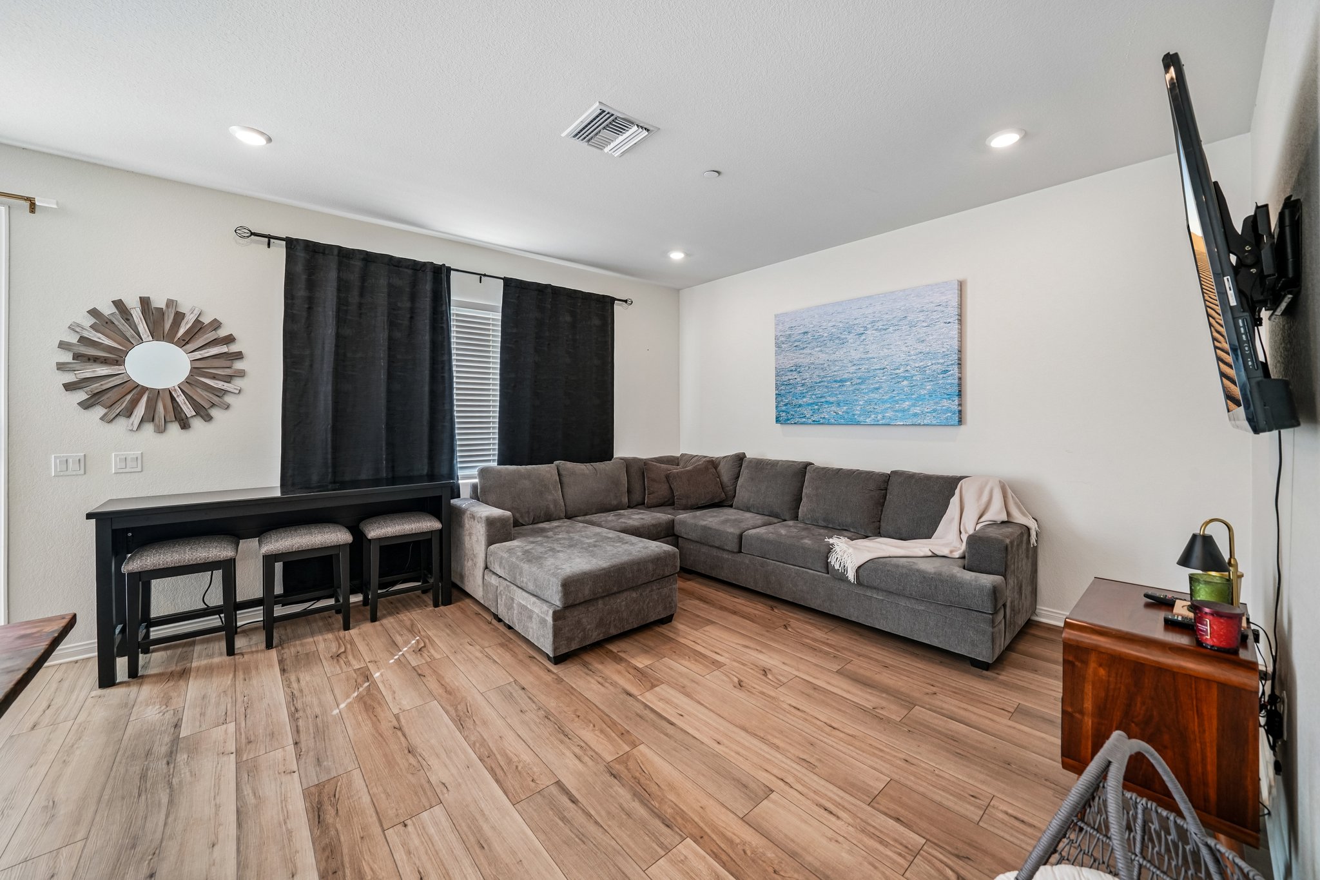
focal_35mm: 13
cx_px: 660
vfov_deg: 85.4
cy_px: 440
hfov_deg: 108.3
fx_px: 477
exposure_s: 1/20
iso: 400
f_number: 8
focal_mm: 13
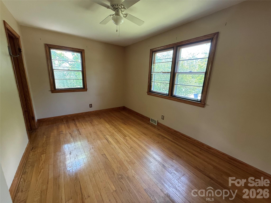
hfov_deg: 102.1
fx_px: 110
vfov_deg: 85.7
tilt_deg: -12.3
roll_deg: -2.4
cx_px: 136
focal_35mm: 14
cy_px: 102
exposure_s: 1/99
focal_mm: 2.22
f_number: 2.2
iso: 320
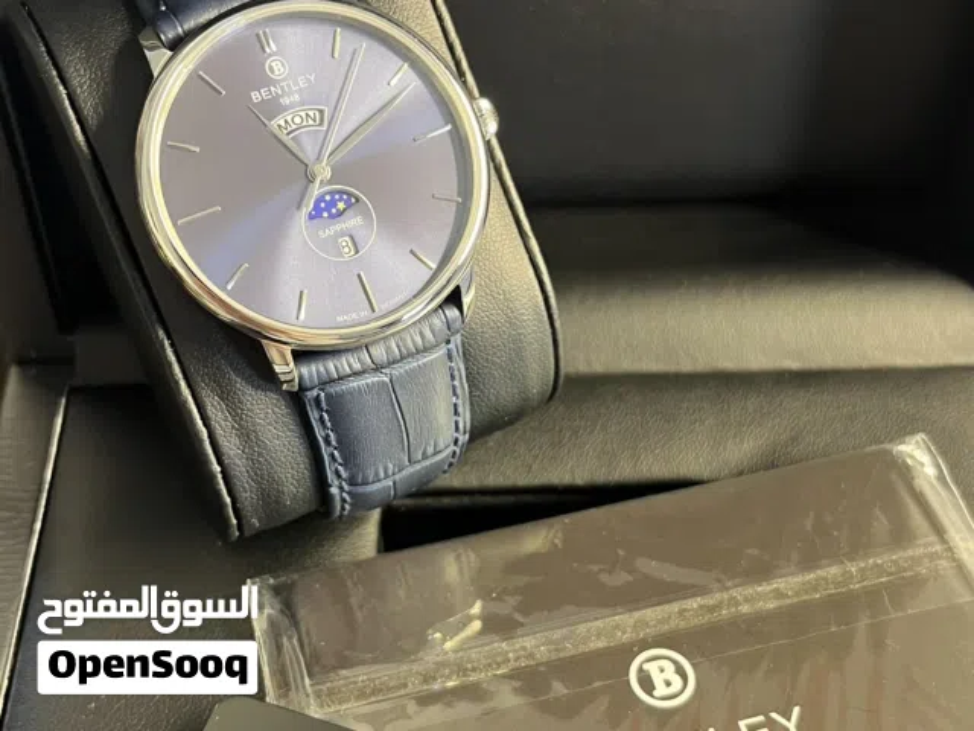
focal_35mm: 26
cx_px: 487
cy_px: 366
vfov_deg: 53.1
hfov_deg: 67.3
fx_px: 732
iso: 125
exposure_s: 1/50
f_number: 1.6
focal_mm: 5.1
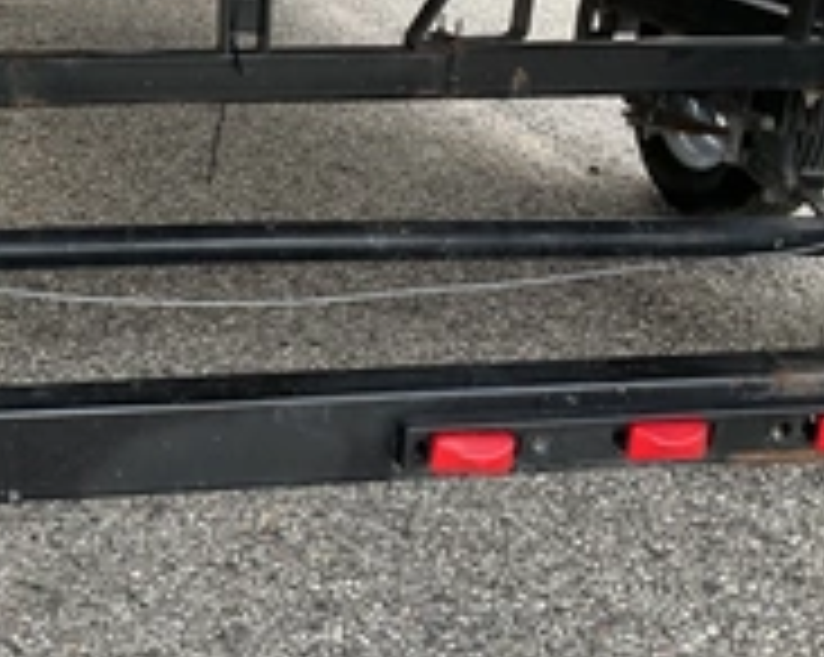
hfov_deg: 29.3
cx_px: 81
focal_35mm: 62
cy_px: 270
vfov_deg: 24.5
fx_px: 1510
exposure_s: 1/136
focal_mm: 3
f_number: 1.8
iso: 20
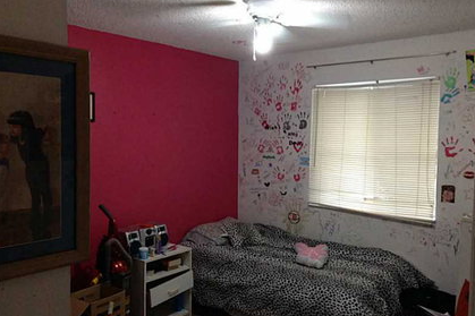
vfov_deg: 37.8
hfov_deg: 54.5
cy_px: 161
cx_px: 238
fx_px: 462
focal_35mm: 35
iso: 125
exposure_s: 1/24
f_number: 2.4
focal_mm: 3.3
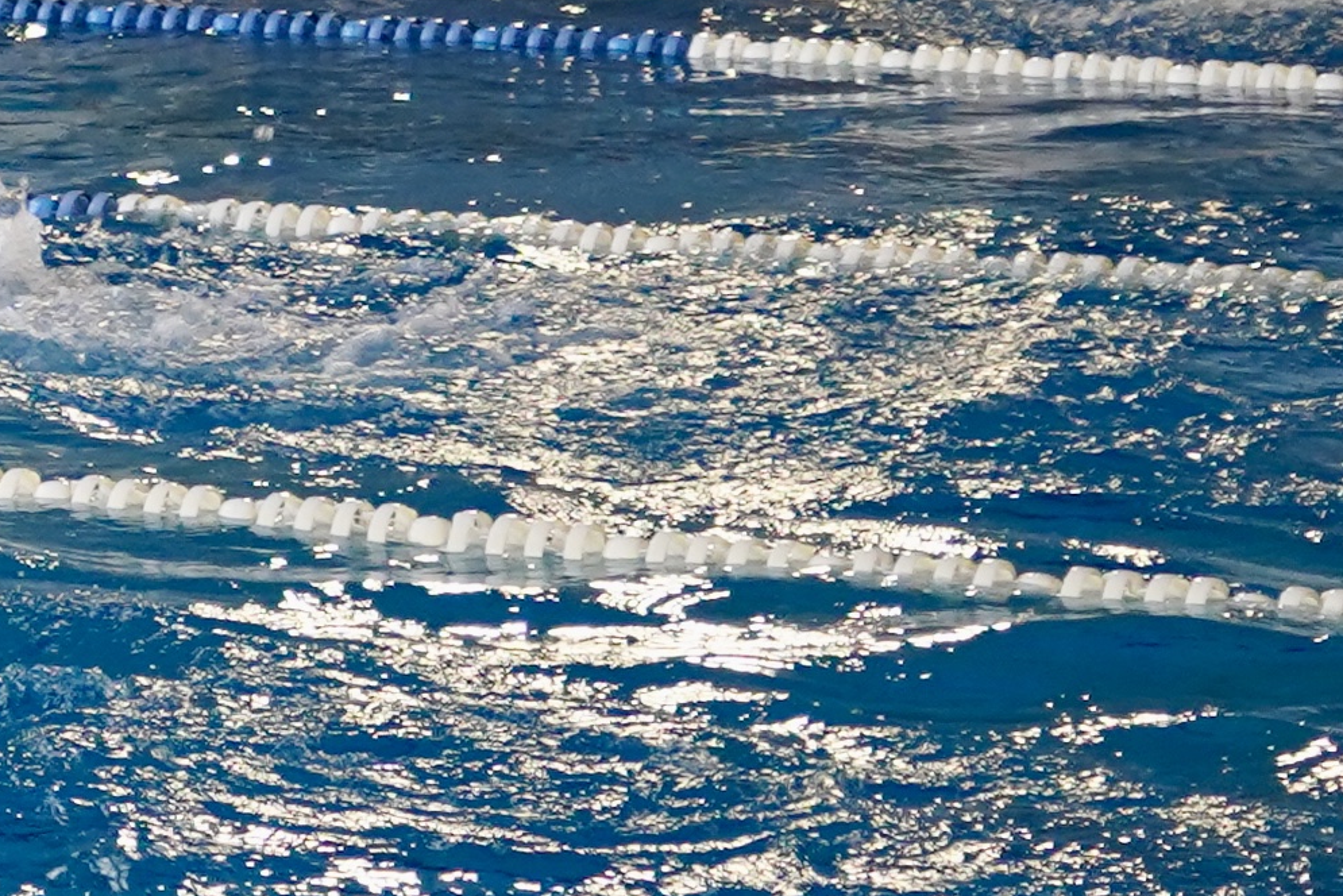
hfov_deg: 8.5
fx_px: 8097
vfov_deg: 6.3
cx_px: -2026
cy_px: 287
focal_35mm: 217
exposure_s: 1/160
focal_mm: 36
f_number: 4
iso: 1000
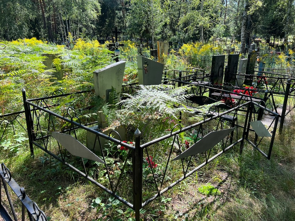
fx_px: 222
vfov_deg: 53.1
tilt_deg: -14.1
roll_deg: -1.2
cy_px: 110
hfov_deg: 67.3
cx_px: 148
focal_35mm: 26
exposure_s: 1/674
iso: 50
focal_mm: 5.7
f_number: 1.5
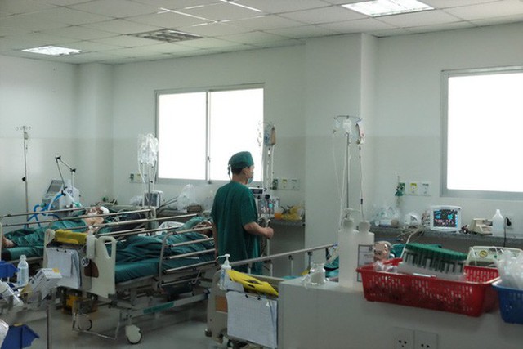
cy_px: 174
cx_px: 262
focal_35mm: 44
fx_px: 639
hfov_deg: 44.5
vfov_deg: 30.5
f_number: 6.4
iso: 6400
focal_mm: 29.3
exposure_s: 1/350
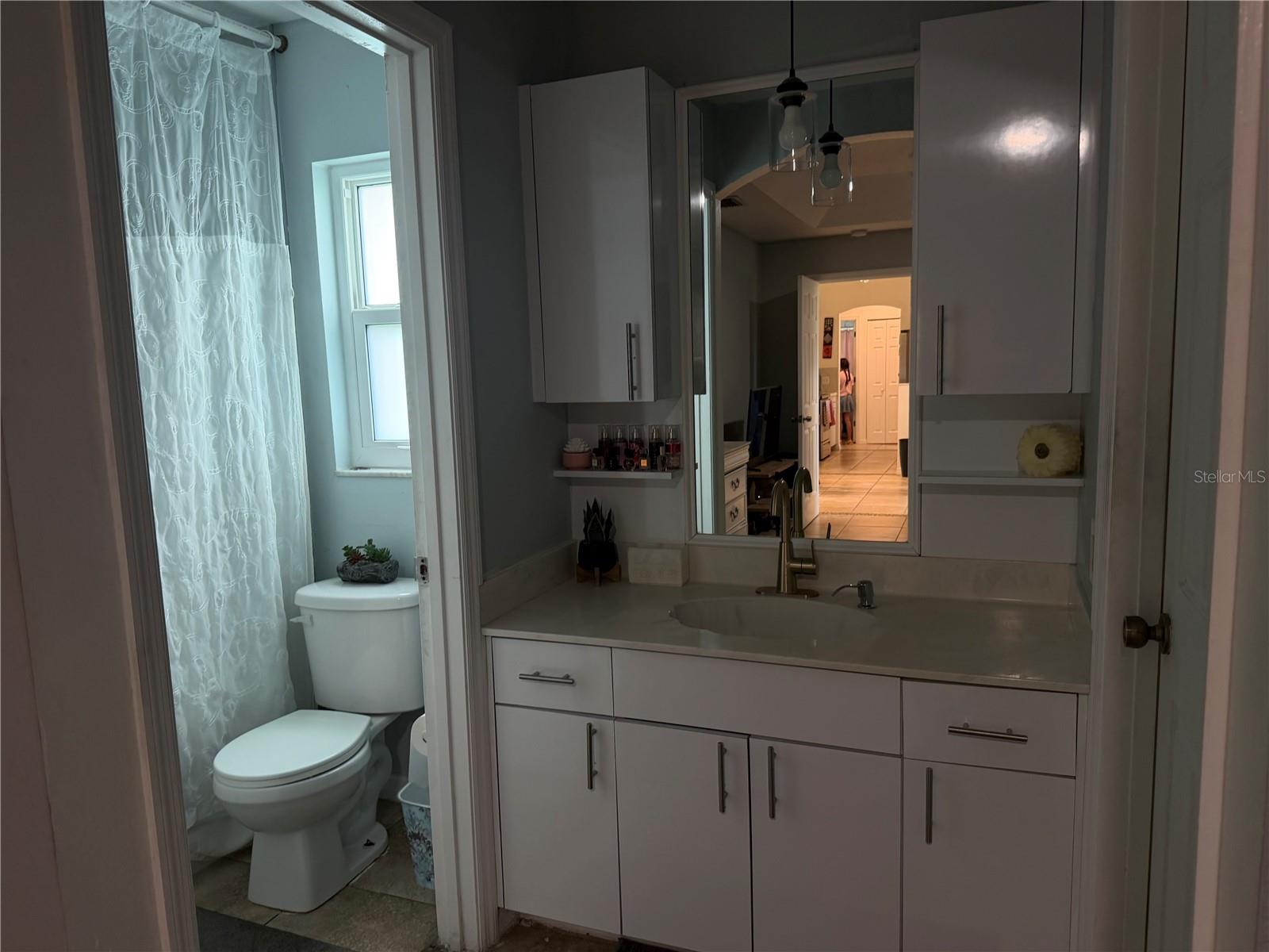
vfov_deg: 56.8
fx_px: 880
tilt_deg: -7.0
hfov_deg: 71.6
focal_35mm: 24
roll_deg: +2.6
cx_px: 634
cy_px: 476
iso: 160
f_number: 1.78
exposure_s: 1/60
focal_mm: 6.76
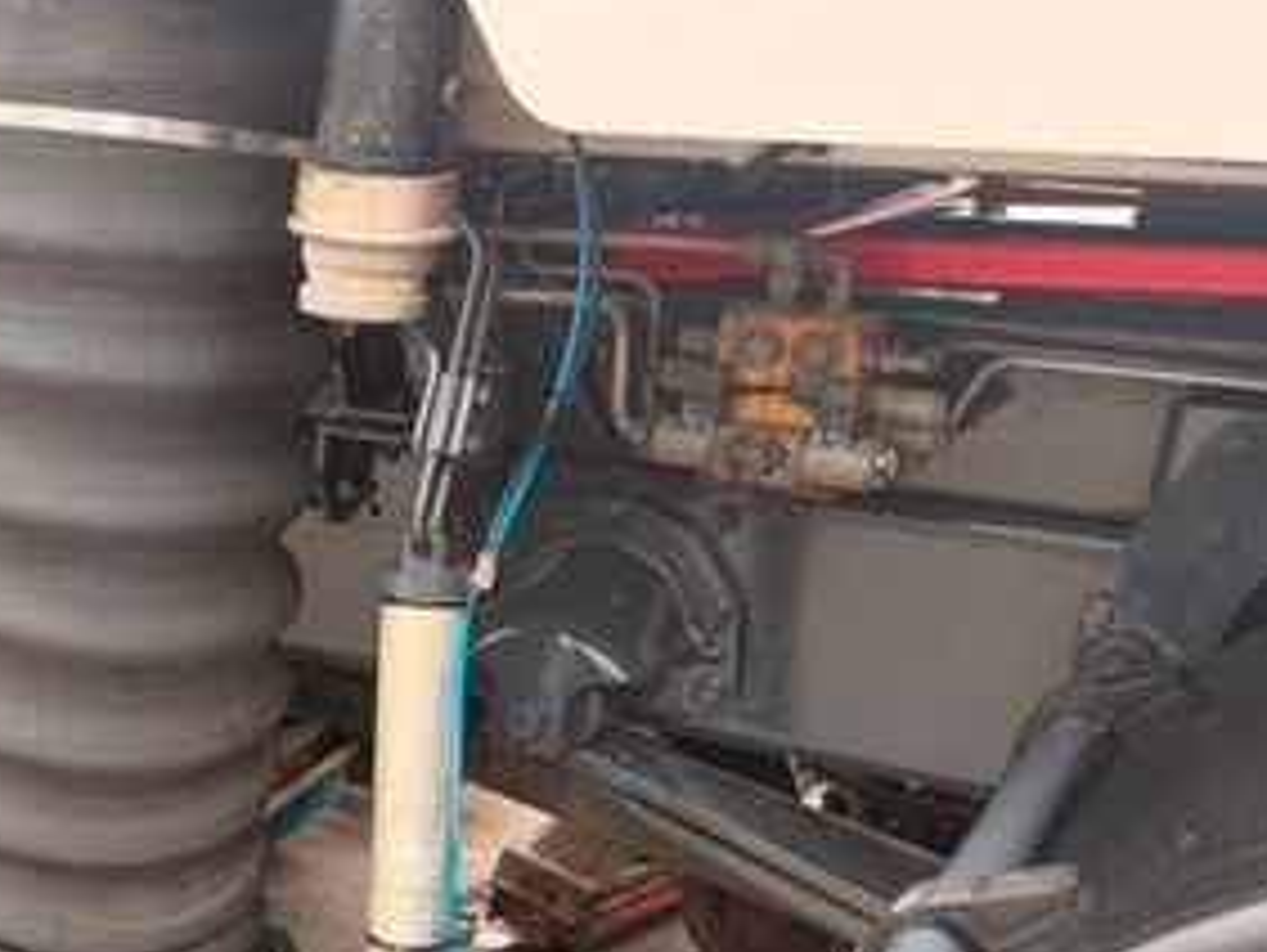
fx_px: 1868
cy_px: 844
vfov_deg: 27.6
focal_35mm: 51
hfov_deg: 34.0
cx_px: -18
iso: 160
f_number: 1.78
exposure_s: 1/121
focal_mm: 6.76
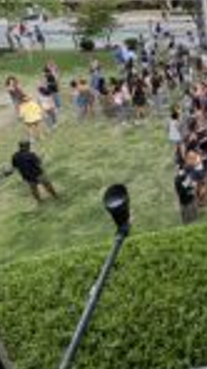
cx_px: 303
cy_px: 102
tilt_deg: -21.6
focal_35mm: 36
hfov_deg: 25.5
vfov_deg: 53.4
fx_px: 352
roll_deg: -0.8
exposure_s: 1/99
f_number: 2.2
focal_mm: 2.22
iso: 100
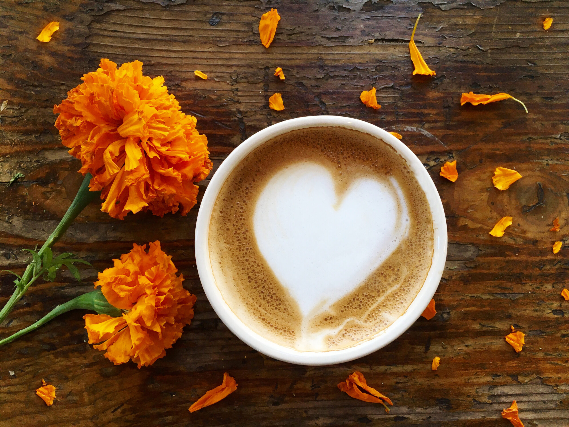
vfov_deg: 48.2
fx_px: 477
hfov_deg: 61.7
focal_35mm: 29
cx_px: 284
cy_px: 214
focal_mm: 4.15
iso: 32
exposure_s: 1/40
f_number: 2.2
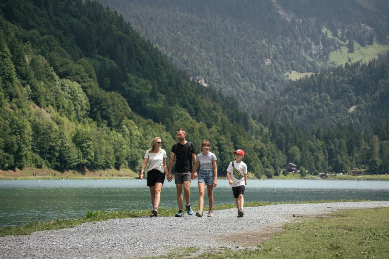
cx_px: 211
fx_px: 1189
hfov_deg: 18.6
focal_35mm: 110
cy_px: 140
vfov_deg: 12.5
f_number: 4
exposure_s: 1/1000
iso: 160
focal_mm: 67.1
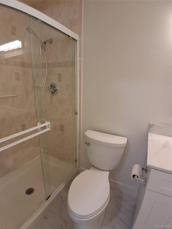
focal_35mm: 17
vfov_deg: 91.0
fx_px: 113
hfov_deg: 74.7
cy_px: 114
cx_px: 86
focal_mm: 1.4
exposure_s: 1/40
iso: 125
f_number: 2.2
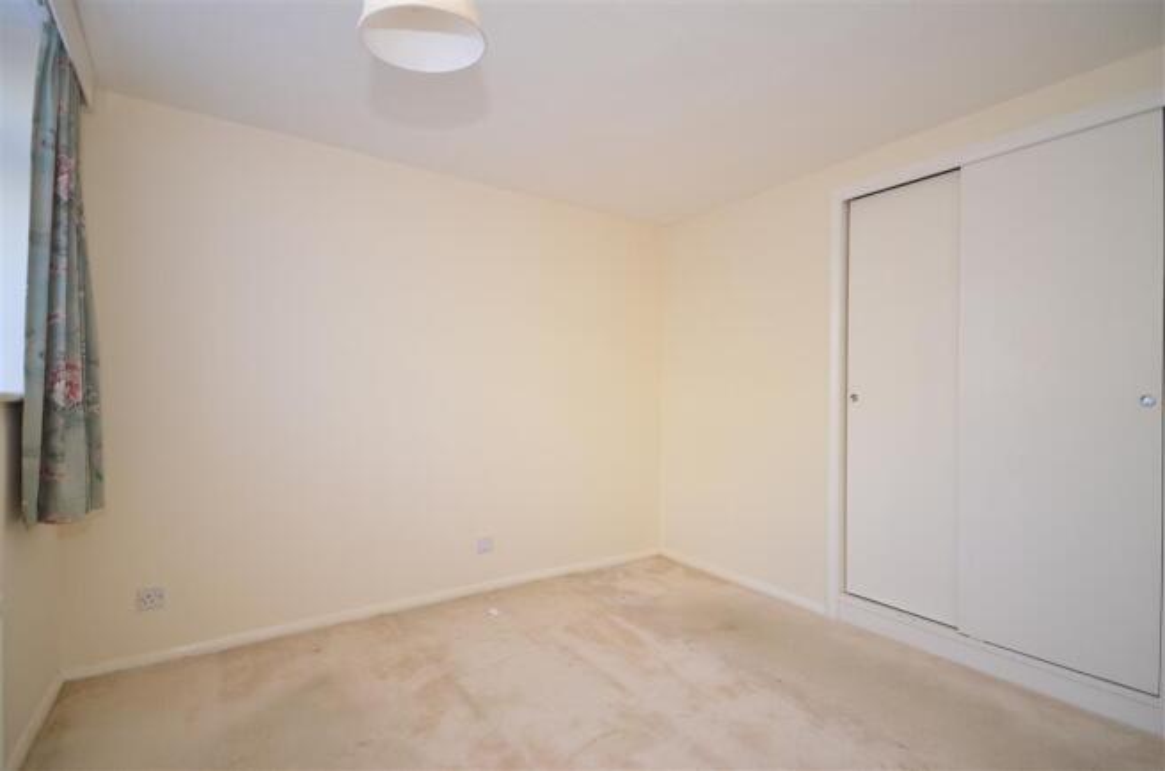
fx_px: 557
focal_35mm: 17
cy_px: 386
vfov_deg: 69.4
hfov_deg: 92.6
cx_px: 582
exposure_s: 1/25
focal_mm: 11.5
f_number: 5
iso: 200
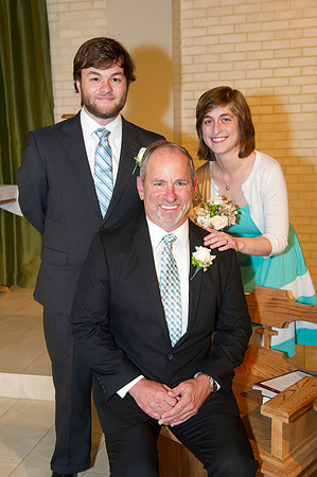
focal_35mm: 42
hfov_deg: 31.8
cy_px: 238
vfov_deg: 46.4
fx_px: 556
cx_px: 158
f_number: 5.6
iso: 1600
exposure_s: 1/100
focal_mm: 42
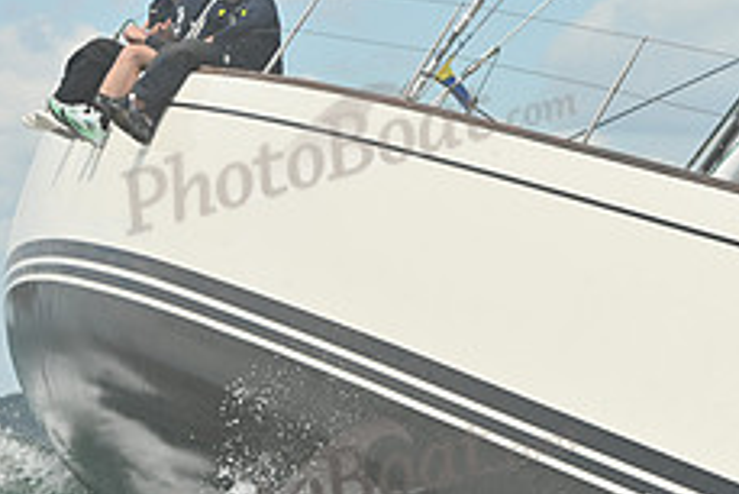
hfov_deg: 7.2
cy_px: 273
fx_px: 5833
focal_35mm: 284
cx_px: 745
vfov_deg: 4.8
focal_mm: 112
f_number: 9
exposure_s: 1/1250
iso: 320
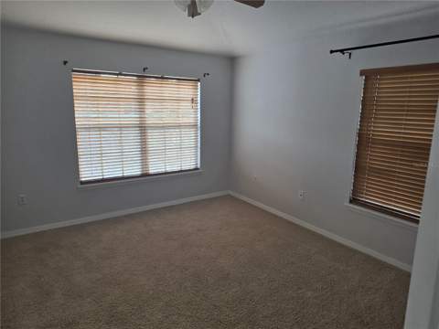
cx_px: 220
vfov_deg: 58.9
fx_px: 292
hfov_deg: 73.9
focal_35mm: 23
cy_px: 164
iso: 160
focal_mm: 6.3
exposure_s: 1/180
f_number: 1.7
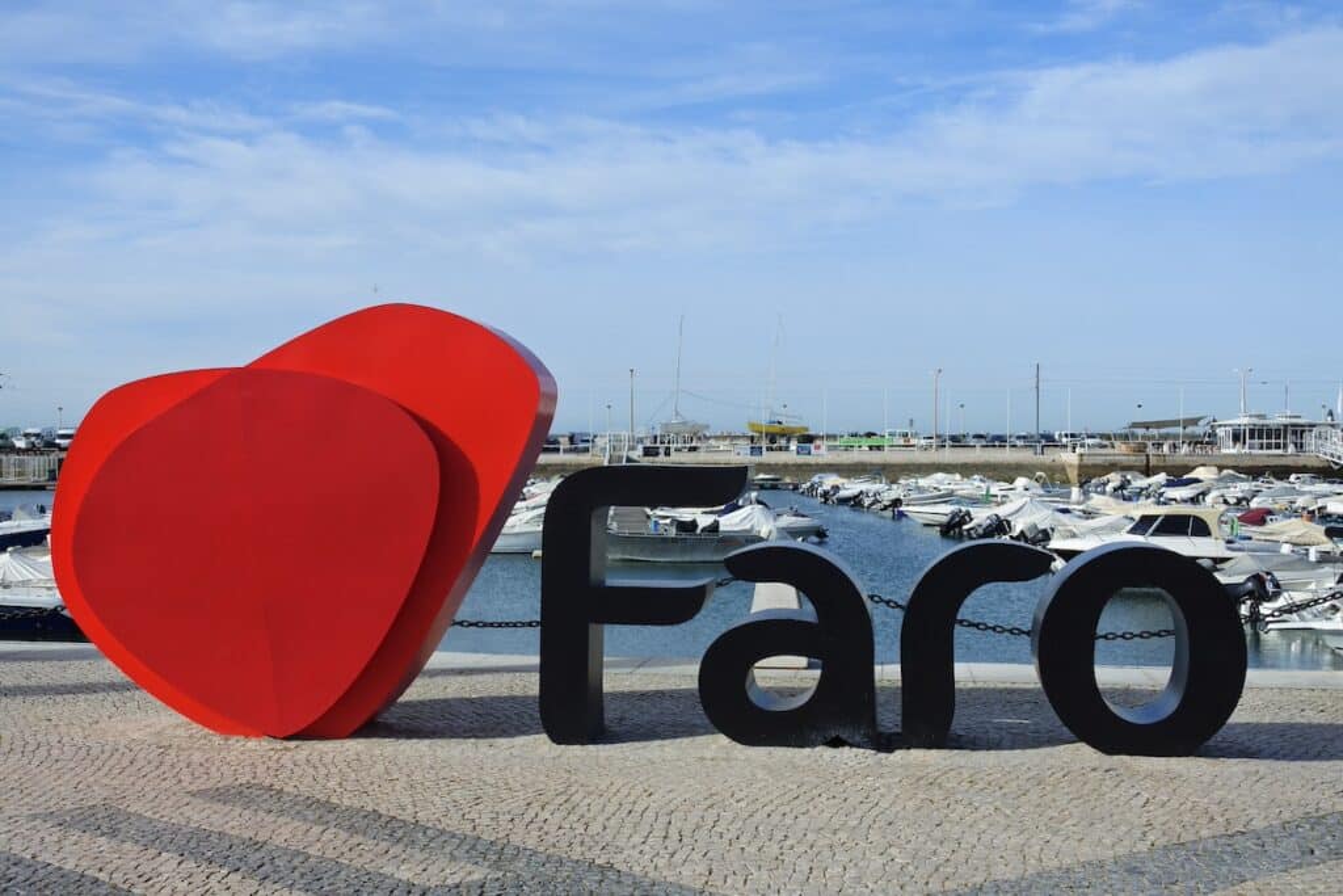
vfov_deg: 31.2
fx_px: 1604
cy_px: 448
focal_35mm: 43
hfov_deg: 45.4
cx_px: 672
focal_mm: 16.1
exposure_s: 1/1250
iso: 160
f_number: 5
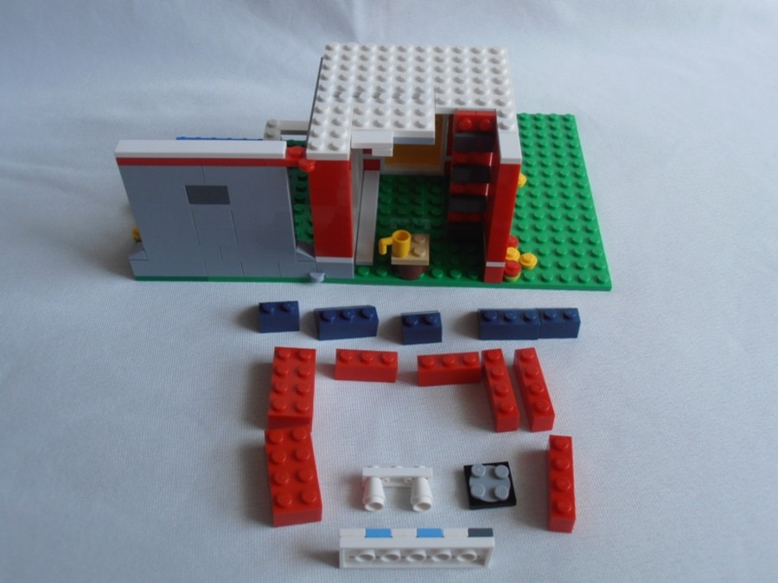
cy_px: 292
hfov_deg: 50.1
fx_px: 832
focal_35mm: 37
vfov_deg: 38.7
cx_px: 389
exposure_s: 1/100
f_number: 3.9
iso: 80
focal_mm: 6.61
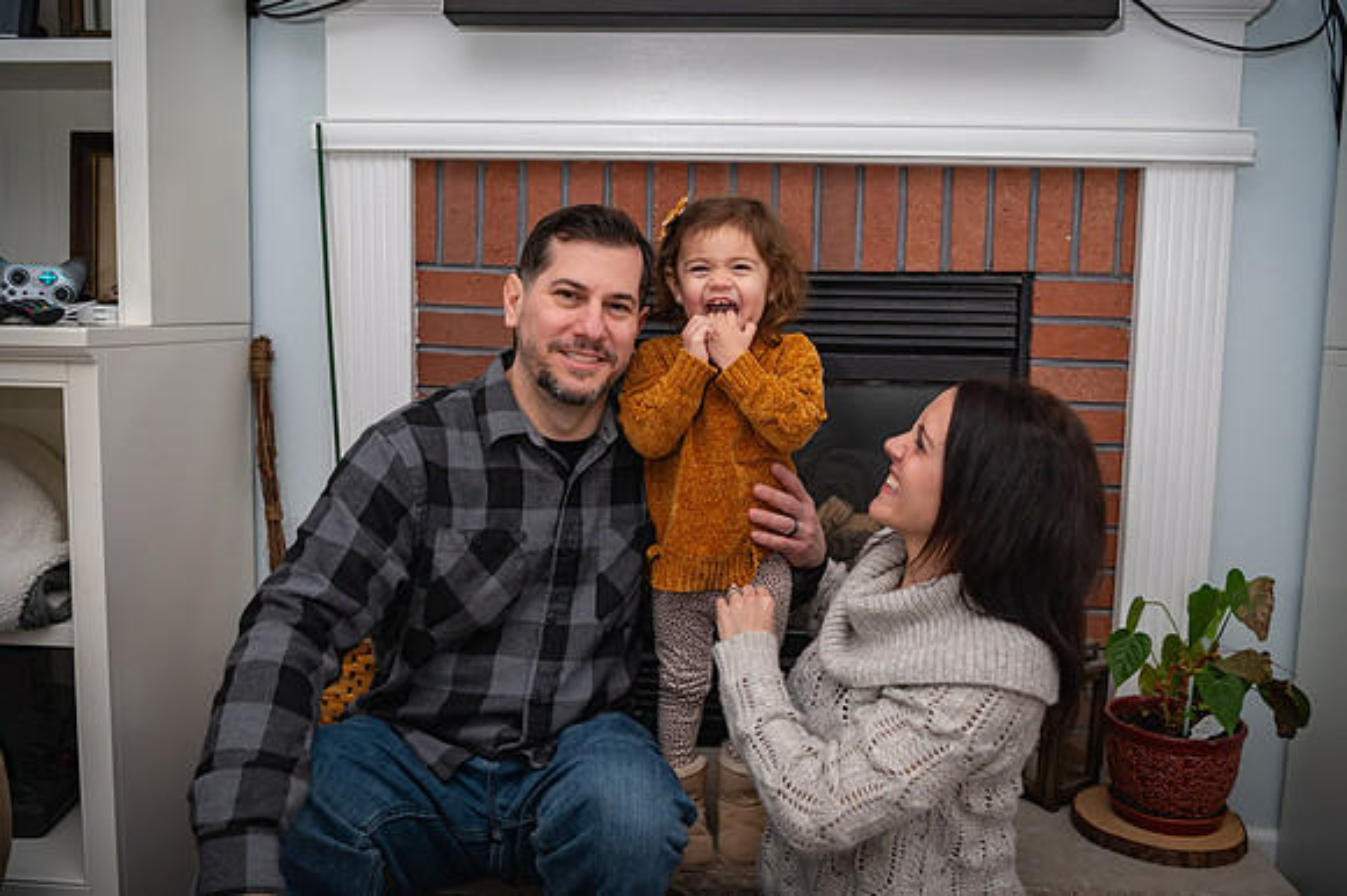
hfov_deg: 58.7
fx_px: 1197
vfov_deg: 41.1
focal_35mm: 32
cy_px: 448
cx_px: 674
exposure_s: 1/125
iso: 200
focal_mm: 32
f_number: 4
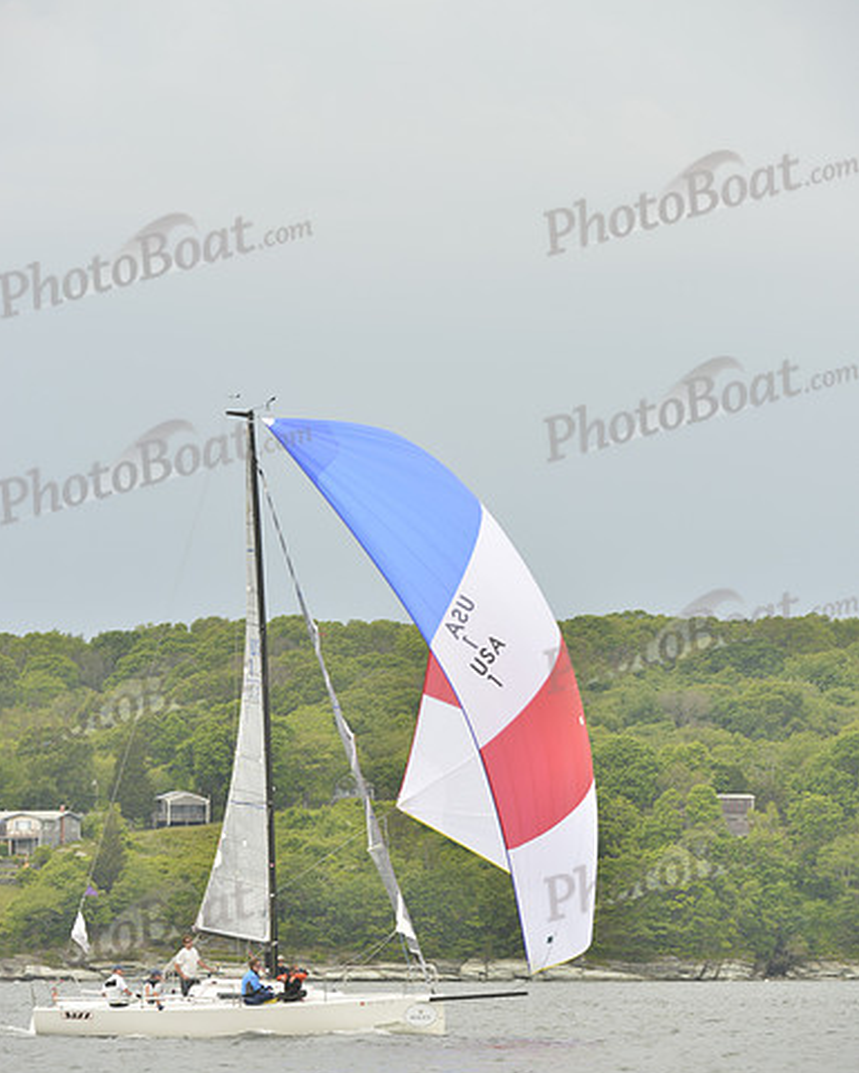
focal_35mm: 227
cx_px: 428
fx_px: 7214
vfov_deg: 8.5
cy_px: 552
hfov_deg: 6.8
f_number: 5.6
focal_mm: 200
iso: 400
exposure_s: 1/800
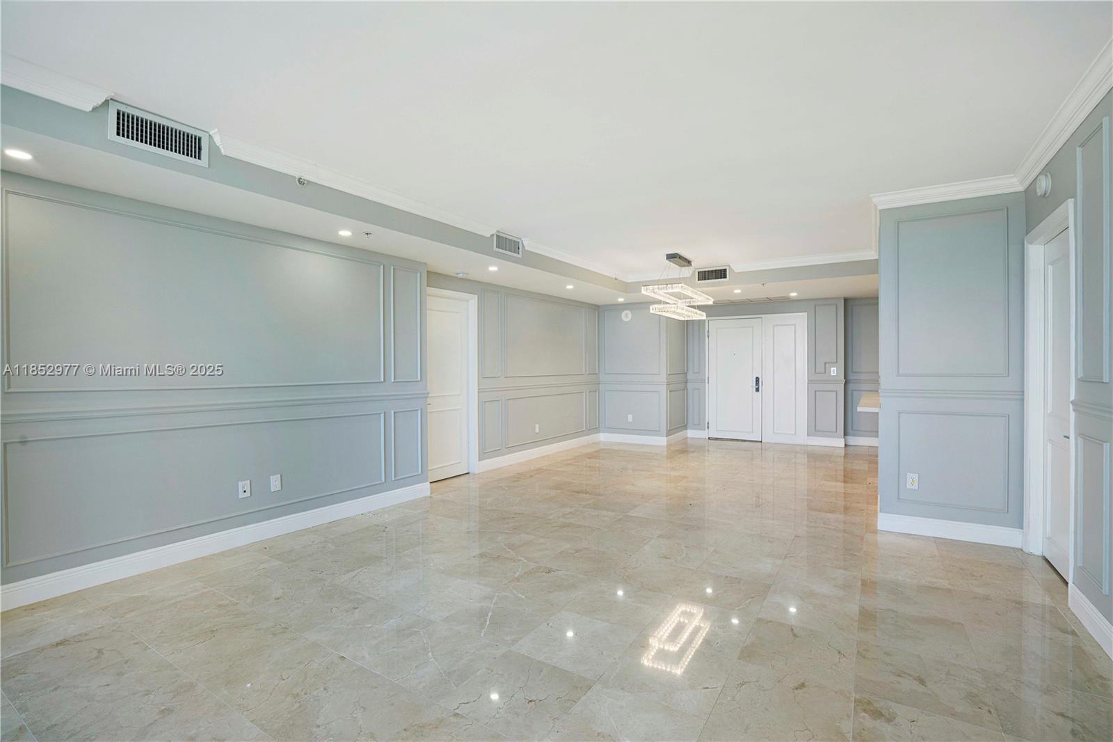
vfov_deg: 73.7
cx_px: 556
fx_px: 495
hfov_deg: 96.7
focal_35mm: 16
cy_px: 371
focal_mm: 16
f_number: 8
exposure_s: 1/60
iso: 400
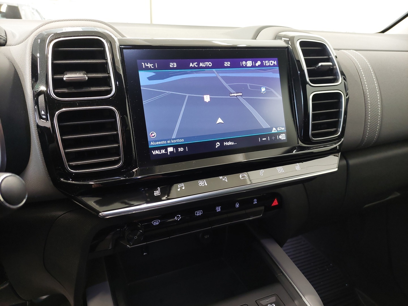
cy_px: 153
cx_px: 204
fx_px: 295
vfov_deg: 54.9
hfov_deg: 69.4
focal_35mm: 25
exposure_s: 1/25
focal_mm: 5.23
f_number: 1.8
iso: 400
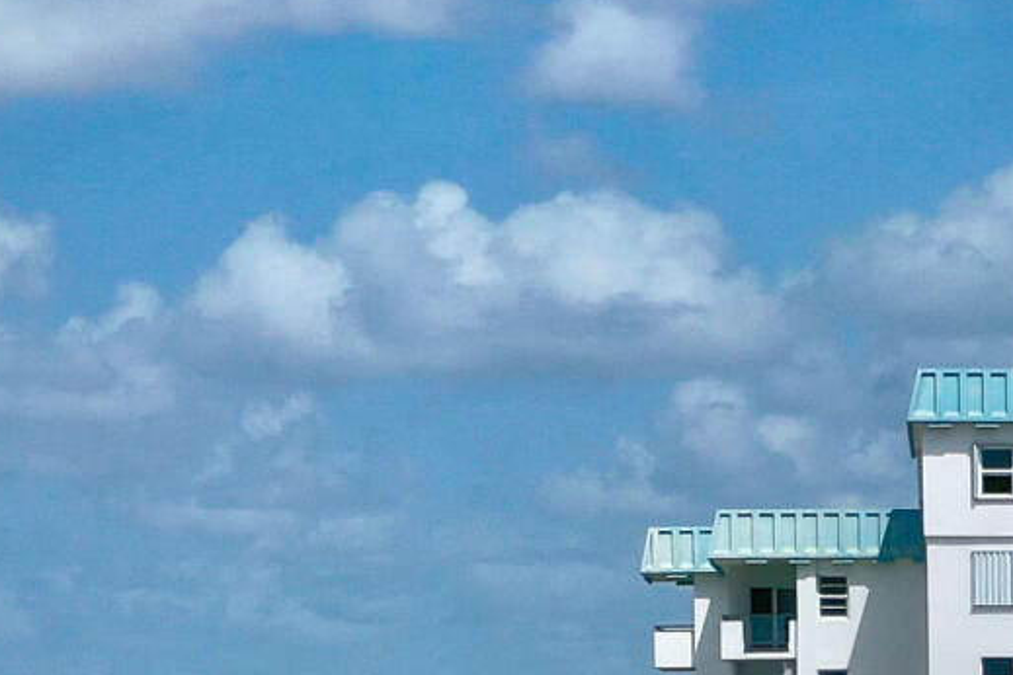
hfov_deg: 12.4
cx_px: 1245
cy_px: 1362
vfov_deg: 8.1
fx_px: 4558
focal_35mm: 162
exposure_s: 1/1250
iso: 100
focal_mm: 10.3
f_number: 7.1
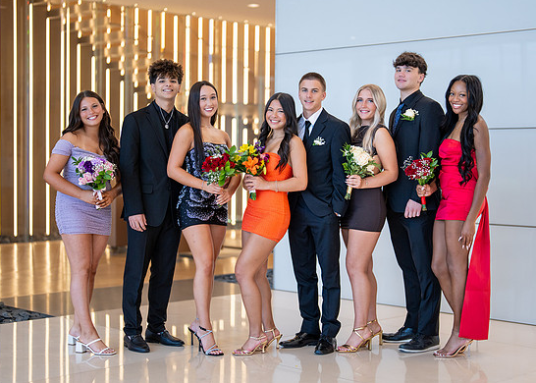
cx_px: 290
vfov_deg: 21.9
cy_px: 187
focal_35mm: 65
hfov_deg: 30.3
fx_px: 989
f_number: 1.2
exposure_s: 1/1000
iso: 320
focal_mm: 50
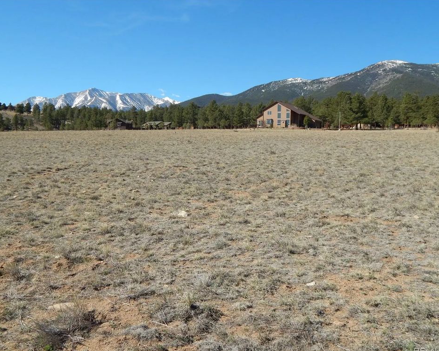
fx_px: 429
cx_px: 223
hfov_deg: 54.2
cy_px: 178
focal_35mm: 33
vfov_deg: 44.5
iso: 125
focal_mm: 5.6
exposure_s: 1/500
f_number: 6.5
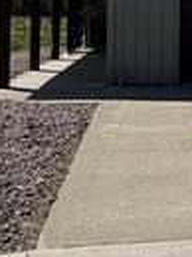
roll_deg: -0.9
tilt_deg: +0.1
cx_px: 309
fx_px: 616
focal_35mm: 83
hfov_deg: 15.9
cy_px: 12
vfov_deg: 22.8
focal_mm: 2.22
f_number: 2.2
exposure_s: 1/1572
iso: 20
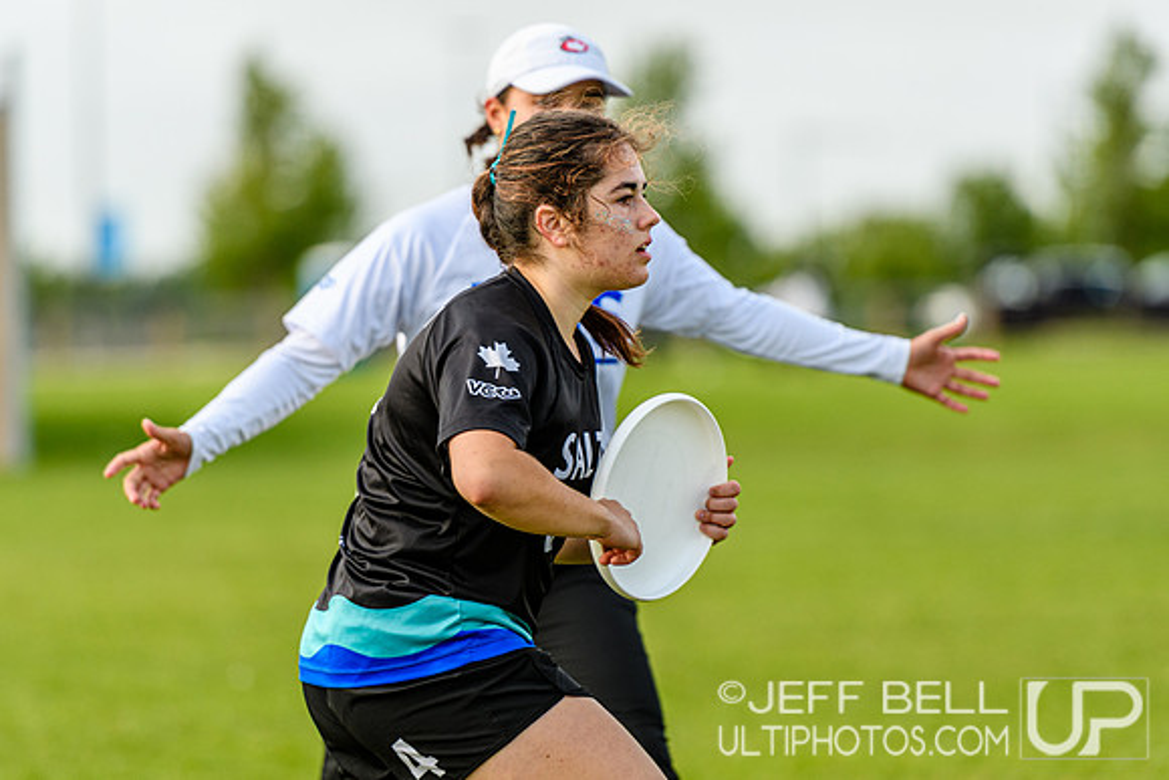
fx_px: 9743
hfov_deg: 6.9
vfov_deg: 4.6
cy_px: 390
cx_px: 584
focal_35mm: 300
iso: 250
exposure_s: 1/1250
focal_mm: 200
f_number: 3.2
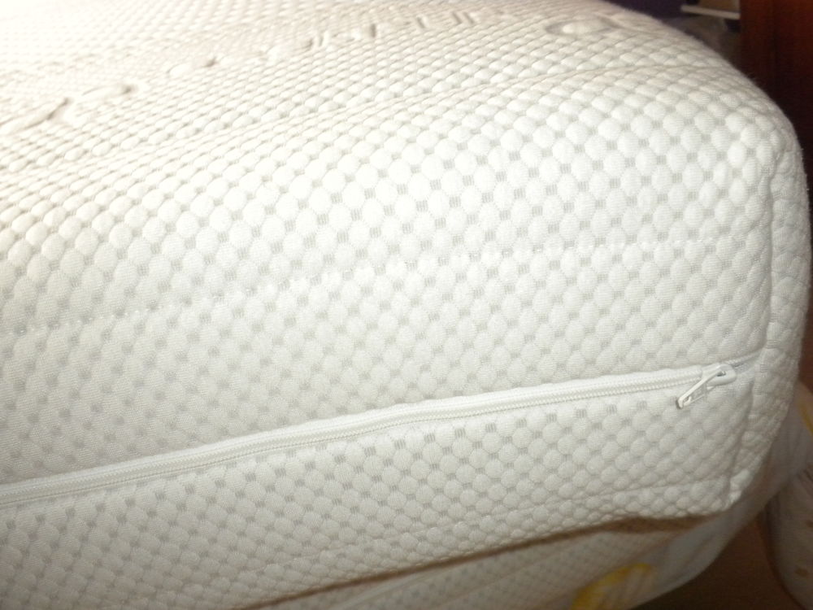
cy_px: 305
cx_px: 406
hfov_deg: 50.1
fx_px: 869
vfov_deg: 38.7
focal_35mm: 37
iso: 400
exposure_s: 1/30
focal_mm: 6.6
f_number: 3.5
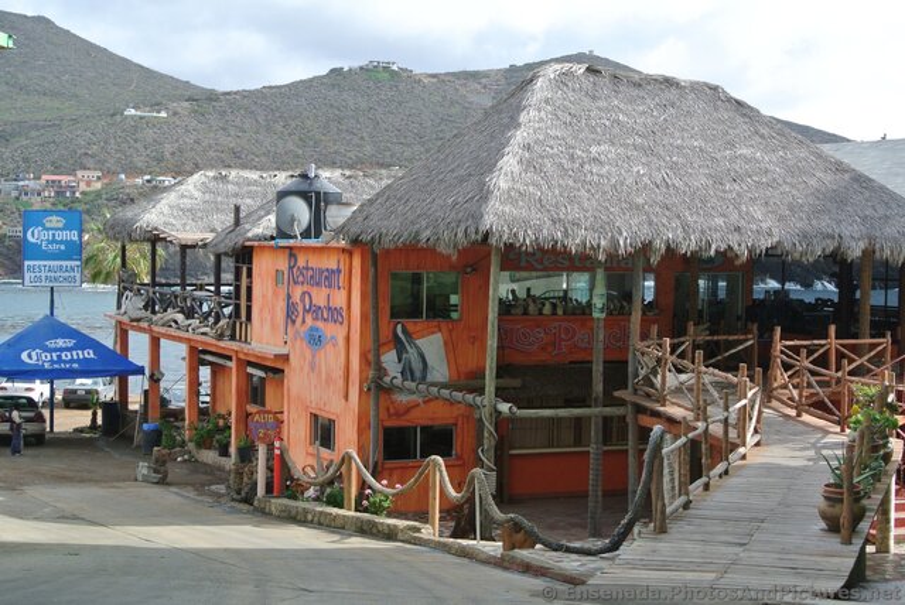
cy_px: 302
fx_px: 1585
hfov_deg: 31.9
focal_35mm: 63
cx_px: 452
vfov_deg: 21.6
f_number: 5
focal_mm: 23.6
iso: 100
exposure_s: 1/320
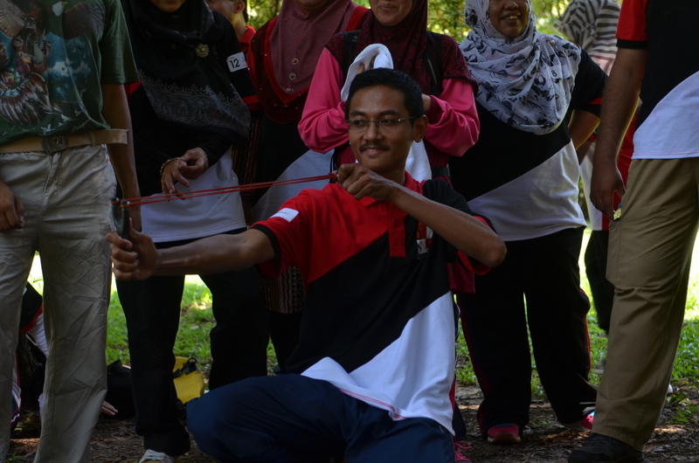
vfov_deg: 18.1
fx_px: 1453
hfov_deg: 27.0
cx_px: 350
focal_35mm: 75
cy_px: 232
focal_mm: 50
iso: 250
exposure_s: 1/125
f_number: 4
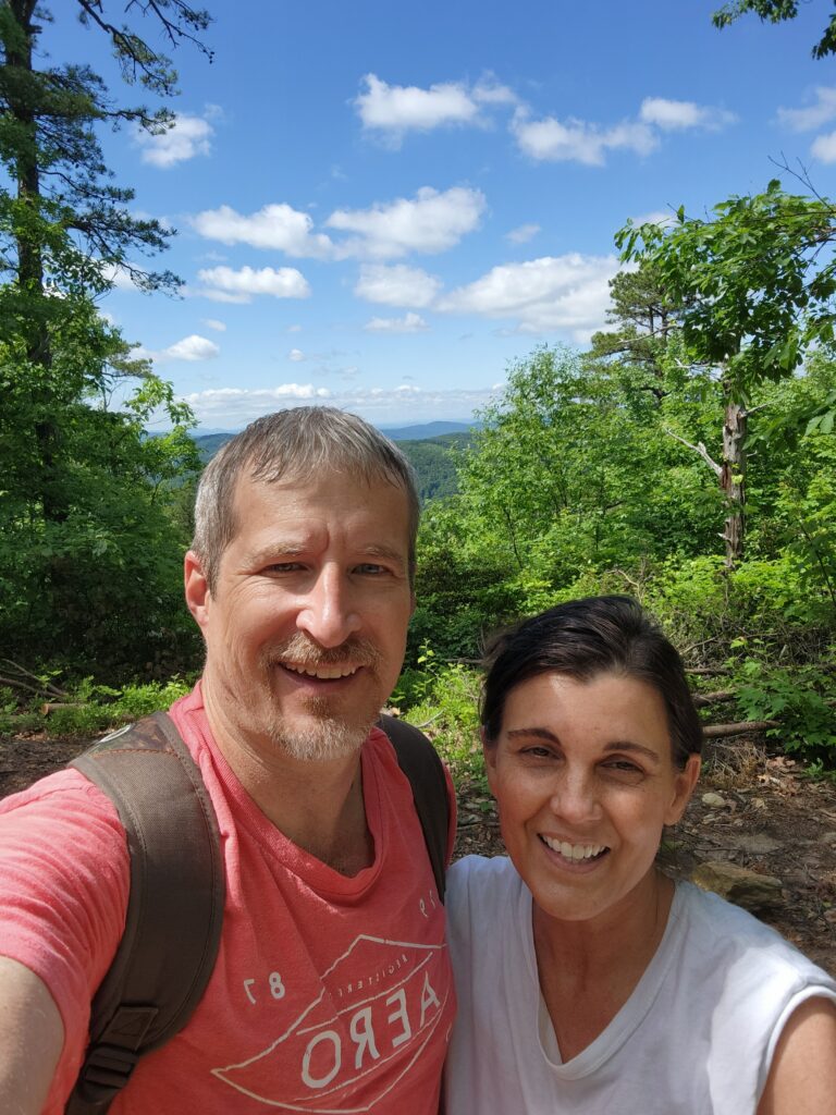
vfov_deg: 69.4
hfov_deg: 54.9
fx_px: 805
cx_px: 418
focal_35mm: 25
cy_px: 558
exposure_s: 1/1235
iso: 50
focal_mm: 3.3
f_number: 2.2
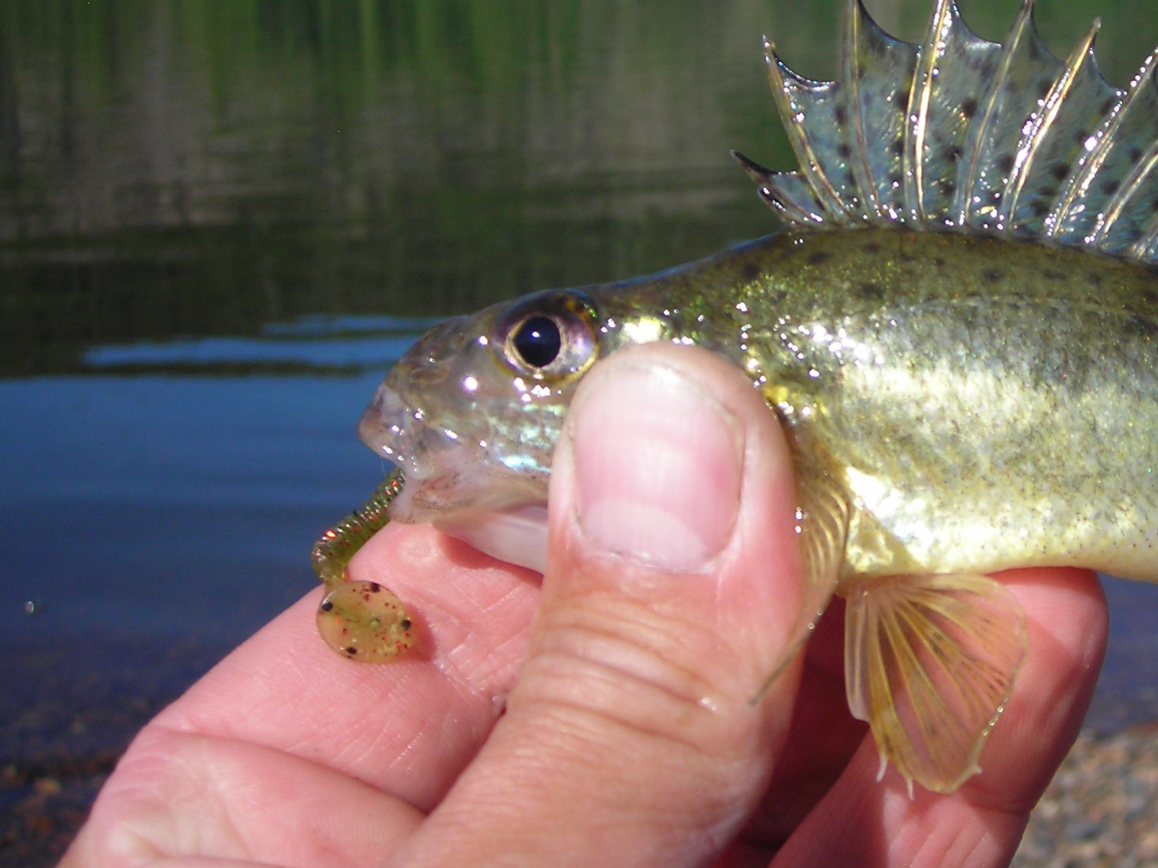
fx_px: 2174
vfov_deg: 22.4
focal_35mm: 65
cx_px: 944
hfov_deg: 29.1
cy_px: 225
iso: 50
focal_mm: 6.3
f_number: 6.4
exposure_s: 1/195
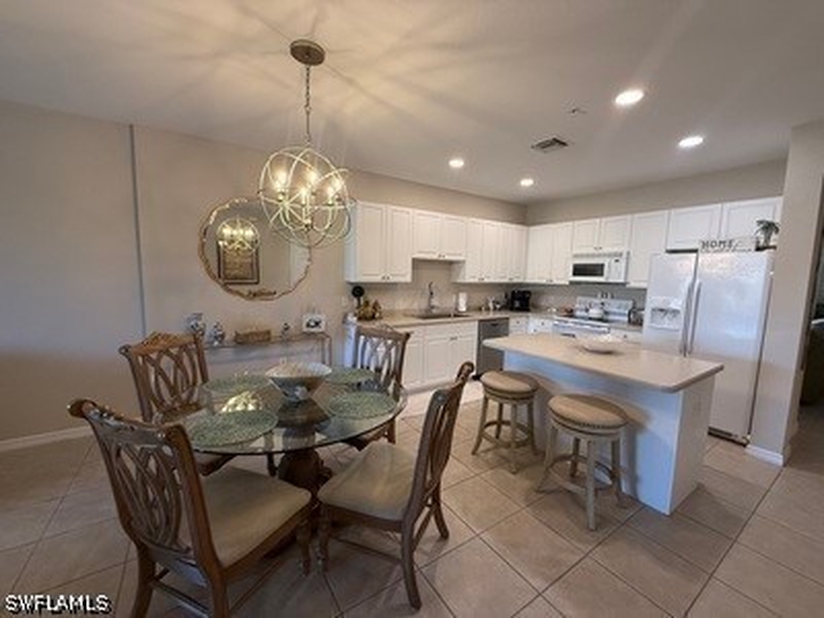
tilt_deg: -5.1
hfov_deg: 102.1
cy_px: 309
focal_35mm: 14
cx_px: 412
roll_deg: -1.4
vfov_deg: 85.7
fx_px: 333
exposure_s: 1/120
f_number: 2.2
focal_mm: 2.22
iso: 320
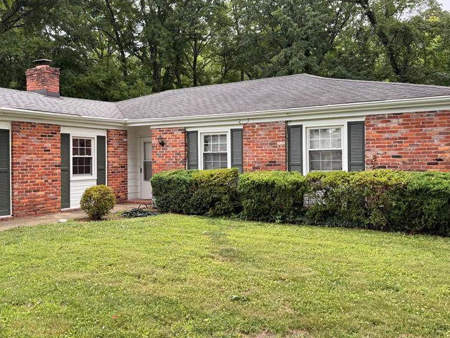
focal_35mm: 34
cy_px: 158
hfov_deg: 53.5
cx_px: 174
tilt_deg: -0.4
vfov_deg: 41.8
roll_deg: +0.6
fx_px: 442
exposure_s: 1/757
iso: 80
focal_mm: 6.76
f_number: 1.78
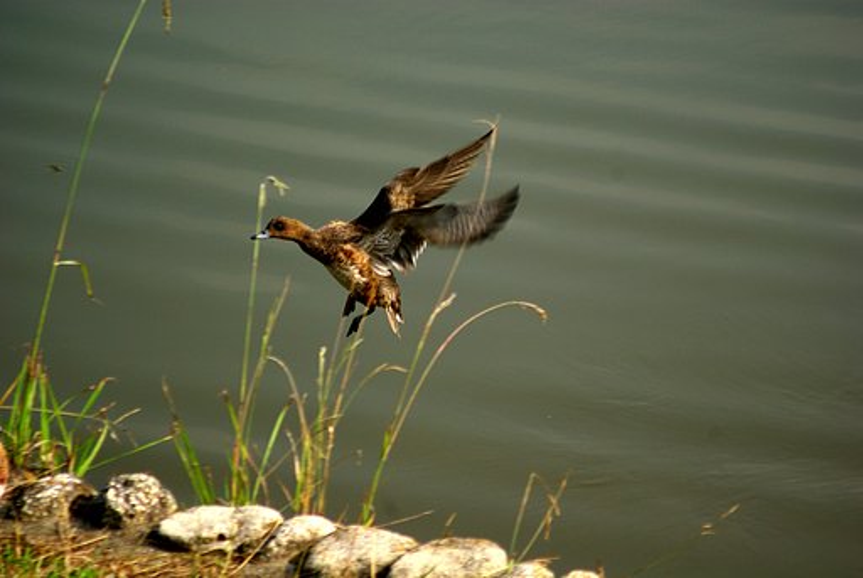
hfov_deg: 7.2
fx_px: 6842
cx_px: 432
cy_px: 289
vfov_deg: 4.8
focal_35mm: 285
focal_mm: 190
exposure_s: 1/500
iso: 100
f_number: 5.6
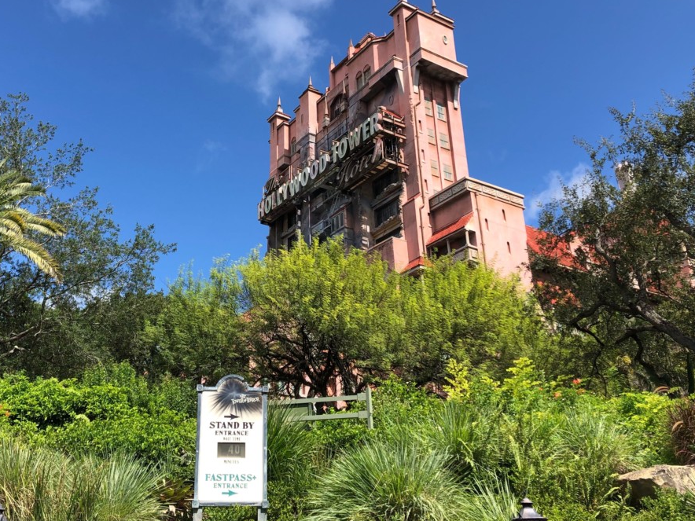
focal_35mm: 38
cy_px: 225
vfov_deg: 37.7
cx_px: 287
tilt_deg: +25.2
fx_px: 763
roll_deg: -0.2
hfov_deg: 48.8
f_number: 1.8
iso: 20
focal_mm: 3.99
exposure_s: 1/1372
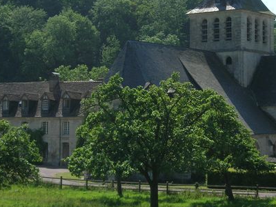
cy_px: 59
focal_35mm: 102
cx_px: 191
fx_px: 813
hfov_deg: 19.2
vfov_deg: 14.5
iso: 64
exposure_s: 1/400
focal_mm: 10.6
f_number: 5.4
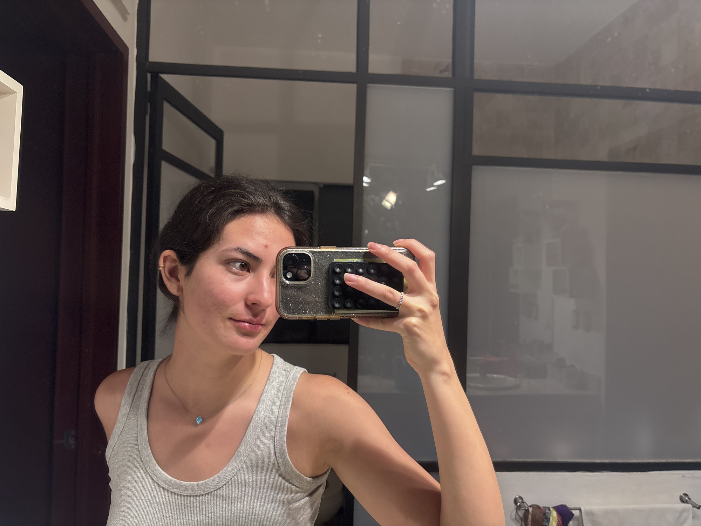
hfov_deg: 67.3
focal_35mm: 26
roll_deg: -2.0
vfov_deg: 53.1
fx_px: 527
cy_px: 263
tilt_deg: +1.2
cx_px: 350
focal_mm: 5.96
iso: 160
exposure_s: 1/60
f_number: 1.6
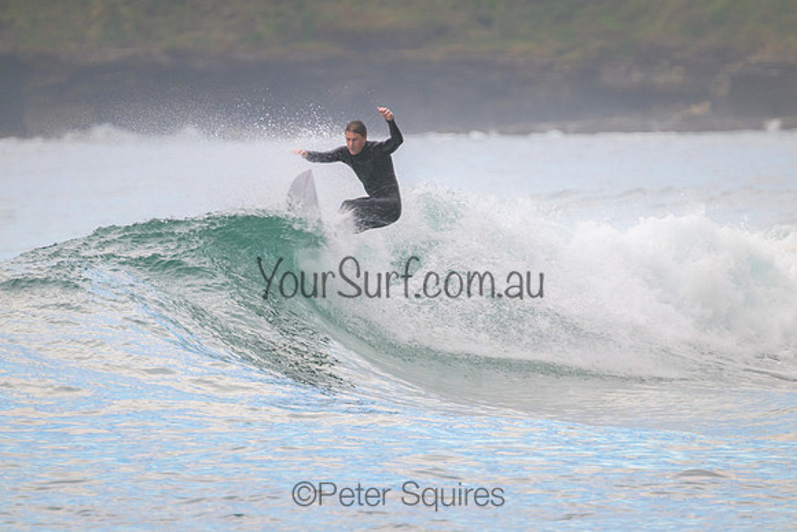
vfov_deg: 1.7
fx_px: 17714
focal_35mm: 800
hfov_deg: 2.6
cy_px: 266
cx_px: 398
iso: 1400
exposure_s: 1/320
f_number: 11
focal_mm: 800
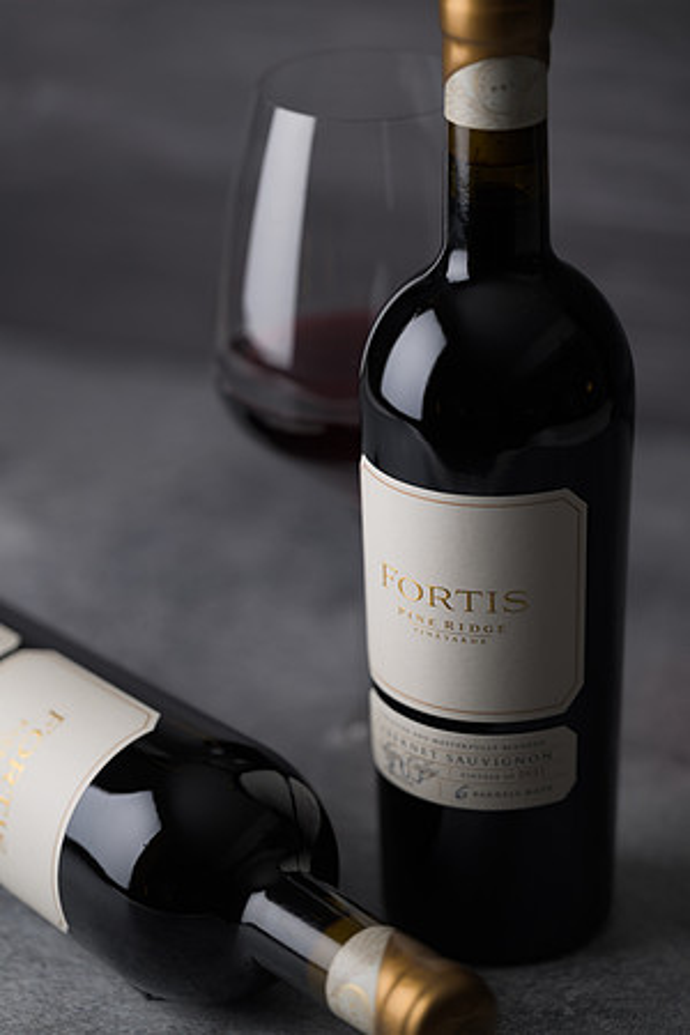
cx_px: 345
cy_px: 518
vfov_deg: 15.2
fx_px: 3881
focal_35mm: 135
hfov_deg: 10.2
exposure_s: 1/200
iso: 64
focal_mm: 135
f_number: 2.8
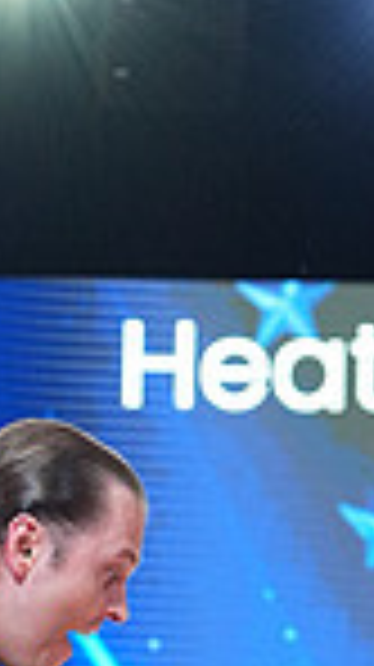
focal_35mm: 287
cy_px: 1040
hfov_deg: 4.2
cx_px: -173
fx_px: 5071
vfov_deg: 7.4
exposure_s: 1/500
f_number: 4
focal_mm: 70
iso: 1600
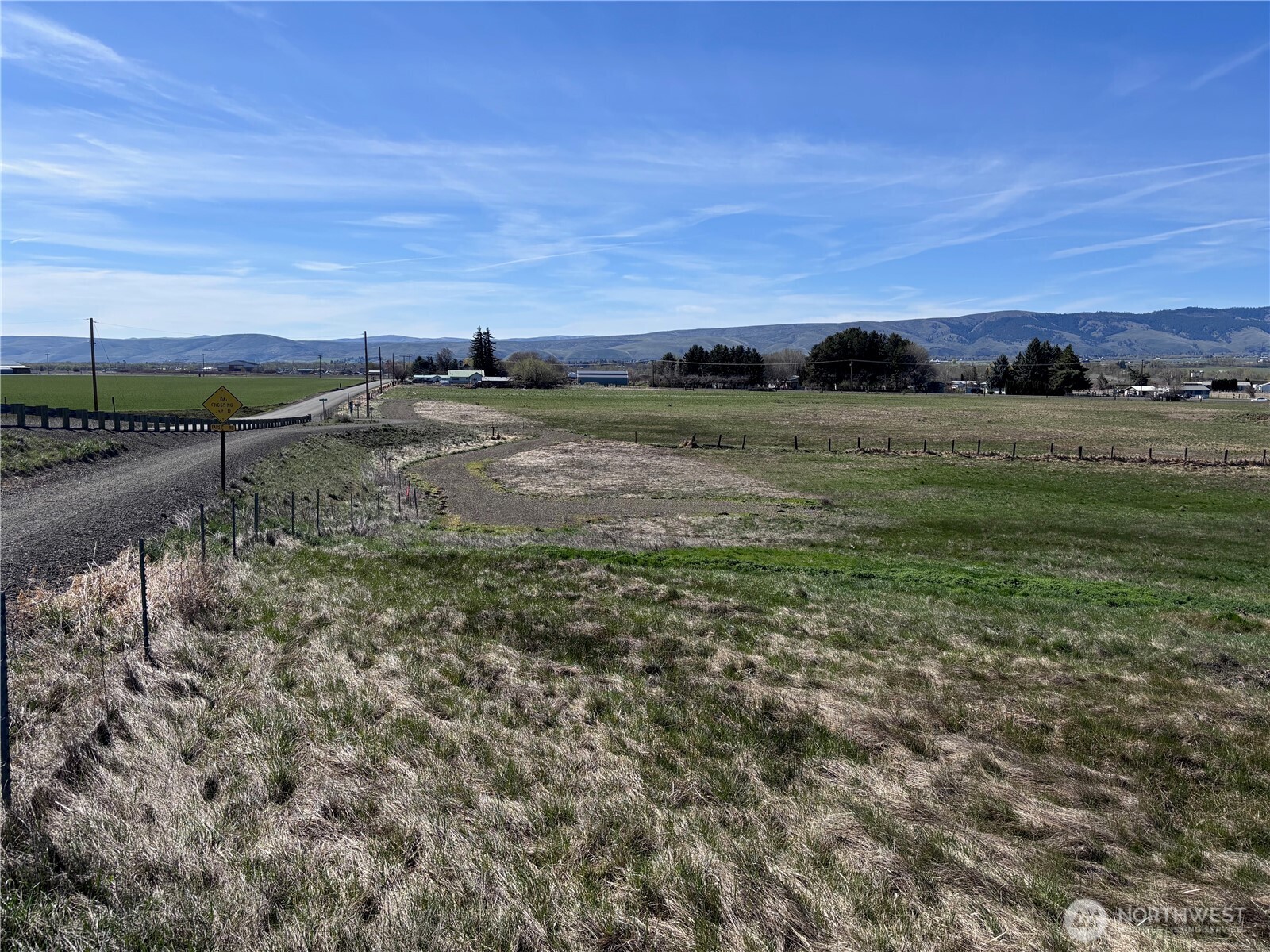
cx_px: 635
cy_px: 476
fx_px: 954
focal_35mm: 26
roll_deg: -0.2
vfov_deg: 53.1
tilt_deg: -6.2
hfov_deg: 67.3
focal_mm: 5.96
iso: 50
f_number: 1.6
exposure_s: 1/4854
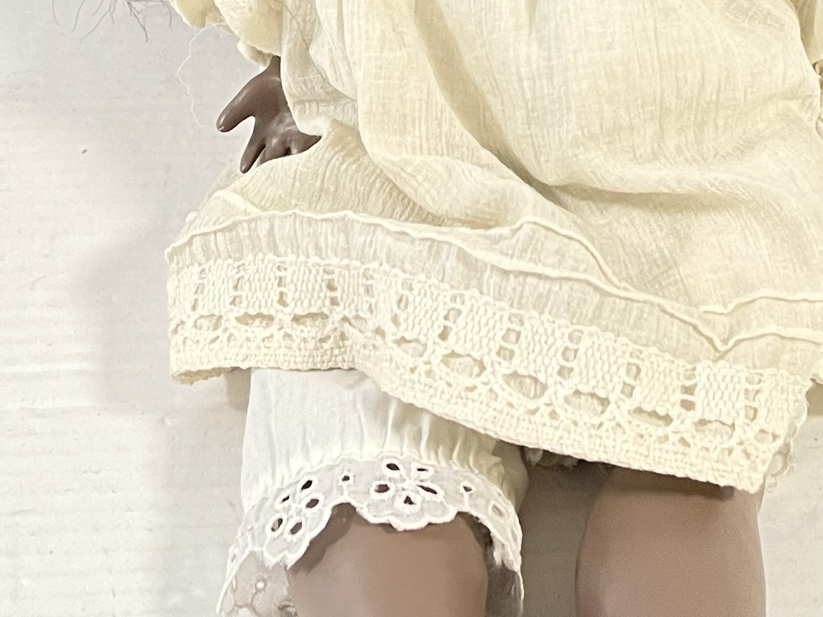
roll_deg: -2.3
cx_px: 557
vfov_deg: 16.3
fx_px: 2092
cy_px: -67
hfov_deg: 22.2
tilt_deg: -29.5
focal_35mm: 88
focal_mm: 5.1
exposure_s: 1/50
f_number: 1.6
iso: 125
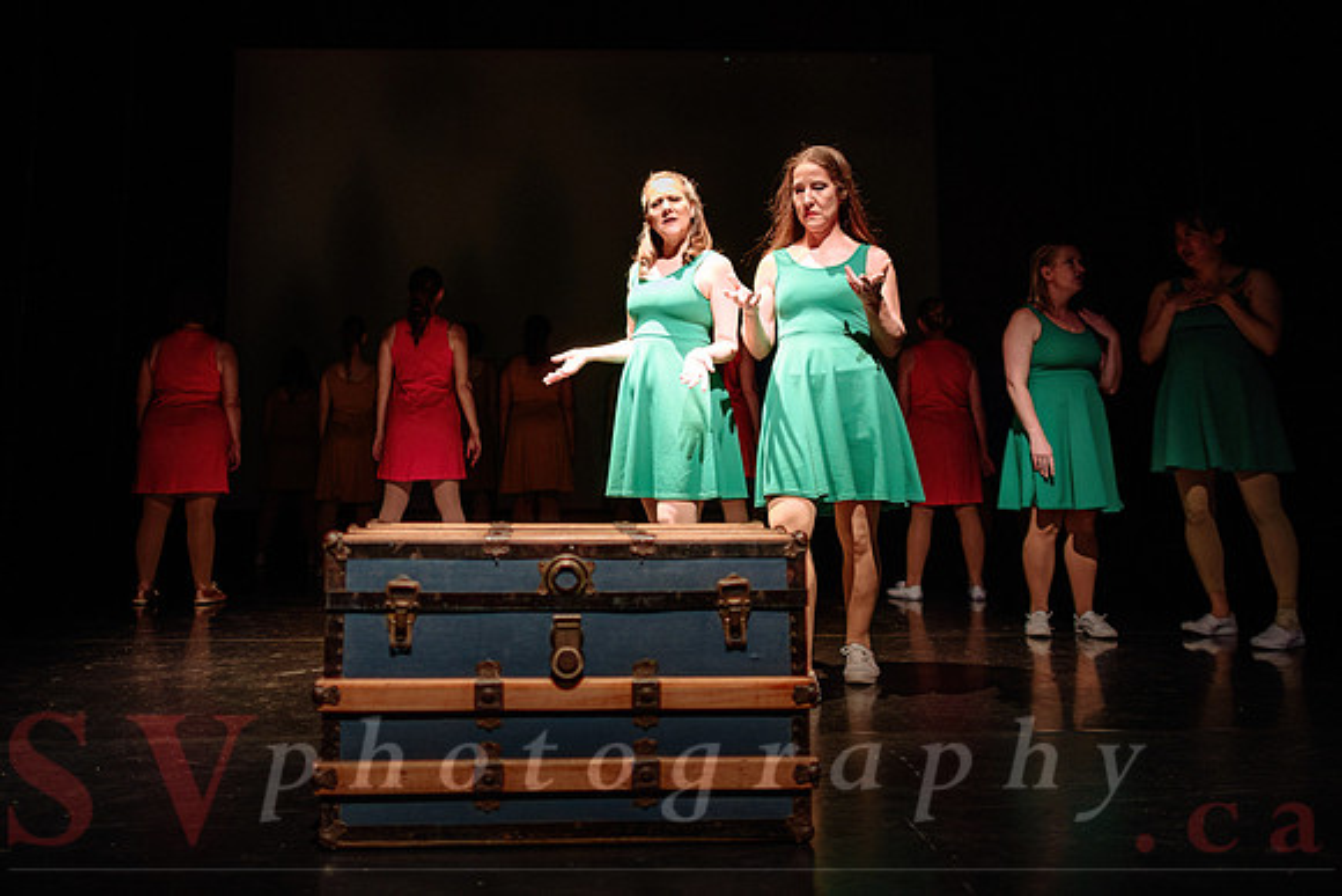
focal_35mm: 30
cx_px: 601
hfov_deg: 61.8
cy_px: 337
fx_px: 1117
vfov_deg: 43.3
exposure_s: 1/200
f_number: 1.4
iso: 1250
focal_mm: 24
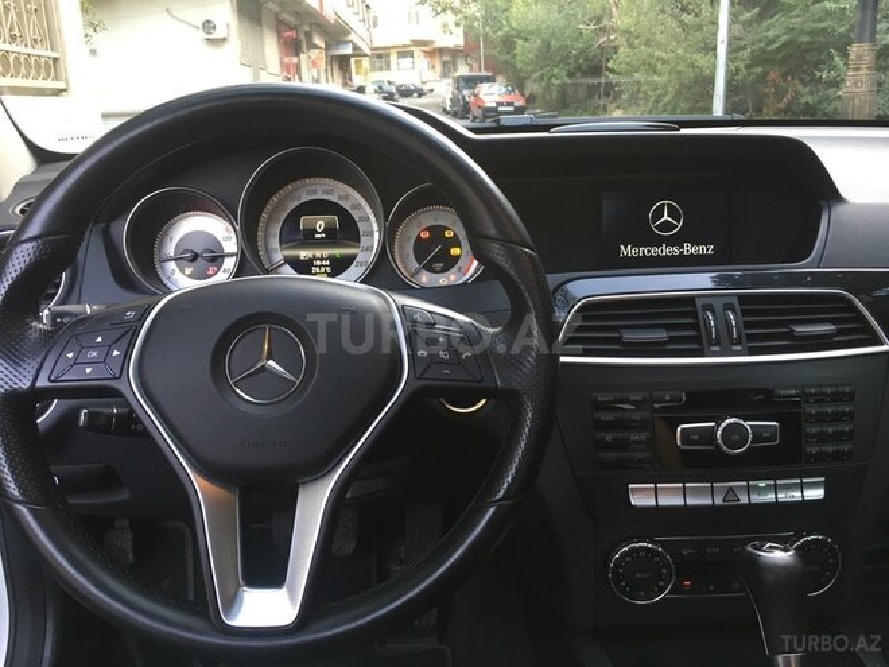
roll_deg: +1.7
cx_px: 444
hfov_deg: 61.7
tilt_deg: -14.8
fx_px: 745
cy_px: 334
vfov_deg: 48.2
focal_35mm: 29
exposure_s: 1/33
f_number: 2.2
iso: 100
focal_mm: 4.15
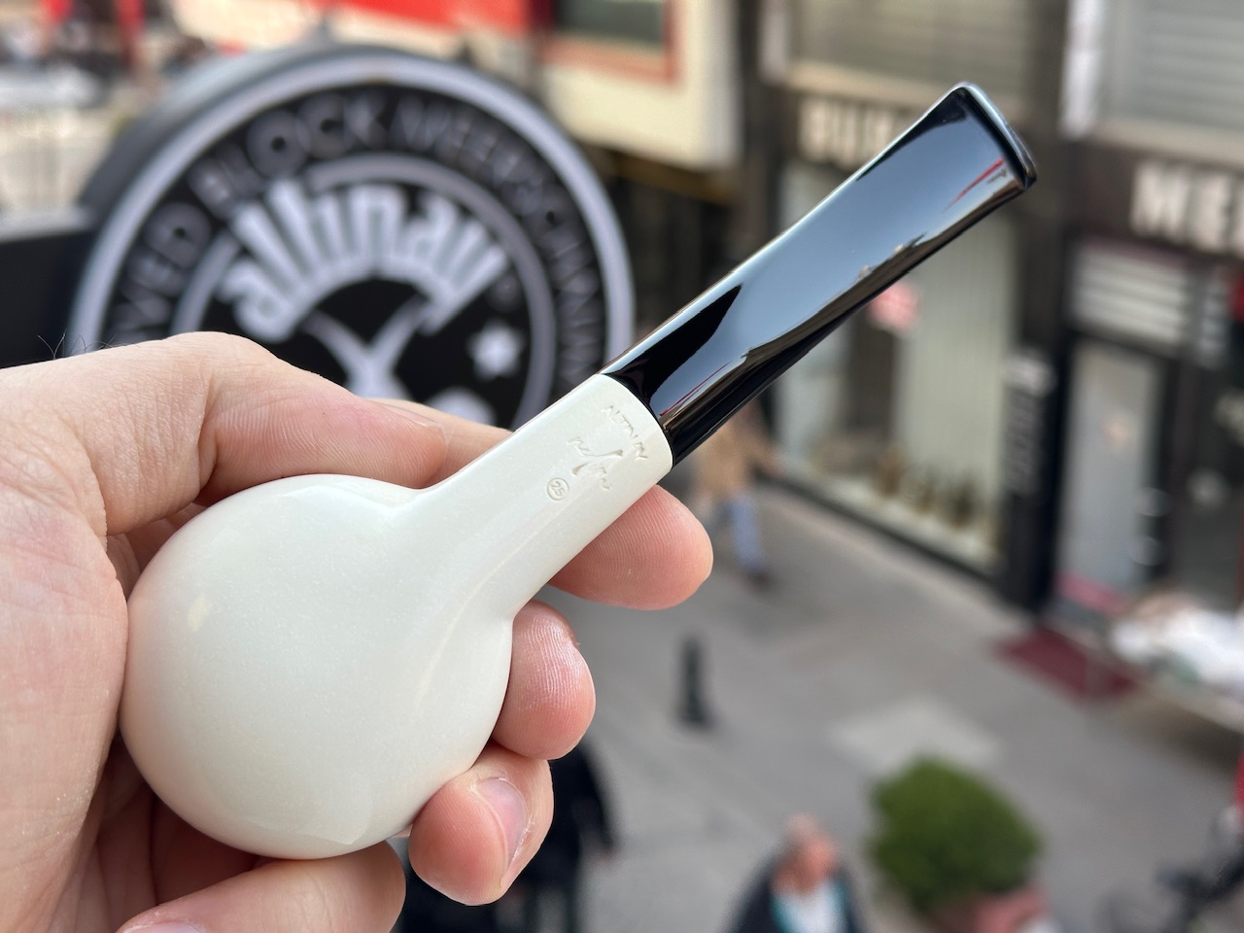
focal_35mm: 48
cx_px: 622
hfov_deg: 39.7
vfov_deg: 30.3
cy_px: 466
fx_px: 1725
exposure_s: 1/478
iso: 64
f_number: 1.78
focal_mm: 6.86
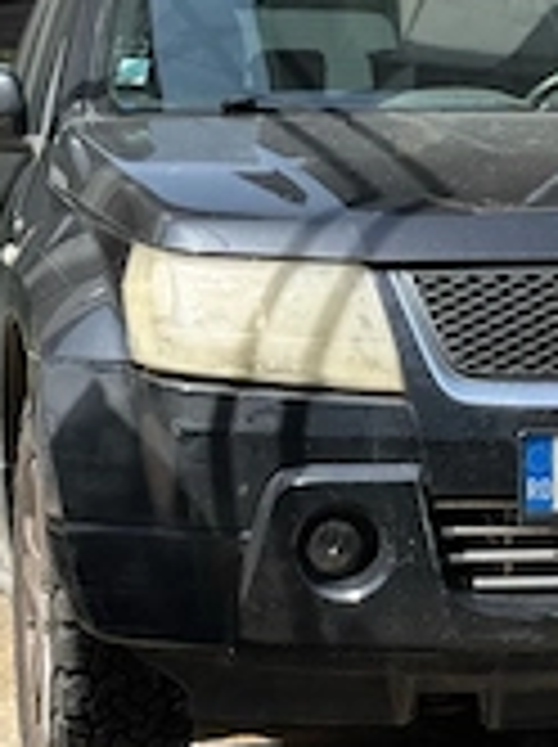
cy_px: 194
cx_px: 500
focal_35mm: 116
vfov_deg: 16.9
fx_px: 2500
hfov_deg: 12.6
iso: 80
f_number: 1.78
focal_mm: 6.76
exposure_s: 1/2667
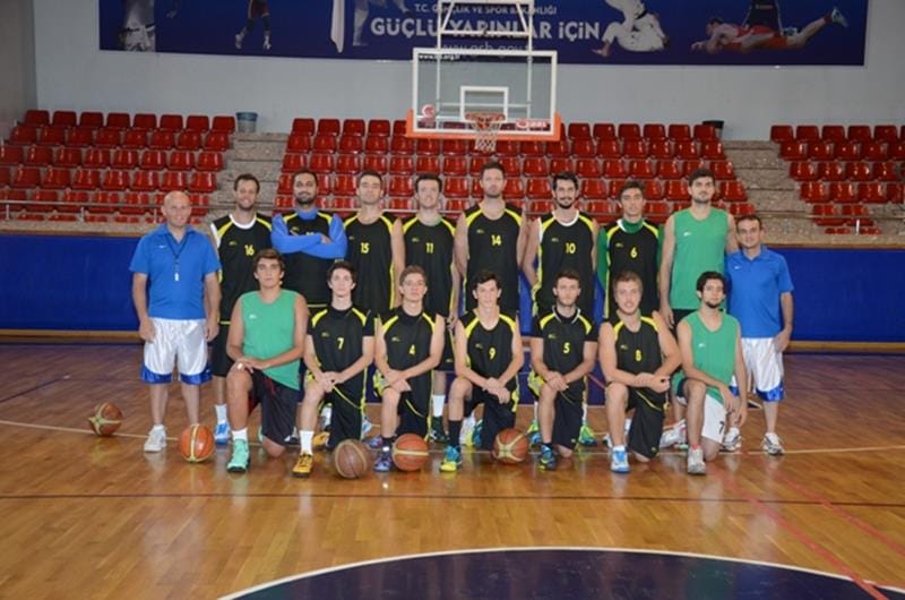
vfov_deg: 26.4
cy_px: 300
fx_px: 1280
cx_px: 452
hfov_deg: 39.0
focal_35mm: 51
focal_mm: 34
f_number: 4.2
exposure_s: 1/80
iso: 1000
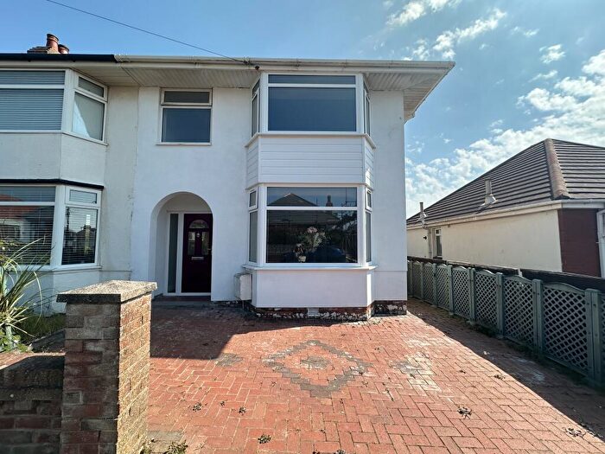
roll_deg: +0.7
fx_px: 245
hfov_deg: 102.1
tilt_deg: +4.8
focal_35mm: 14
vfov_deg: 85.7
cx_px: 302
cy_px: 227
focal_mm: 2.22
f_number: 2.2
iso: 40
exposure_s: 1/1490
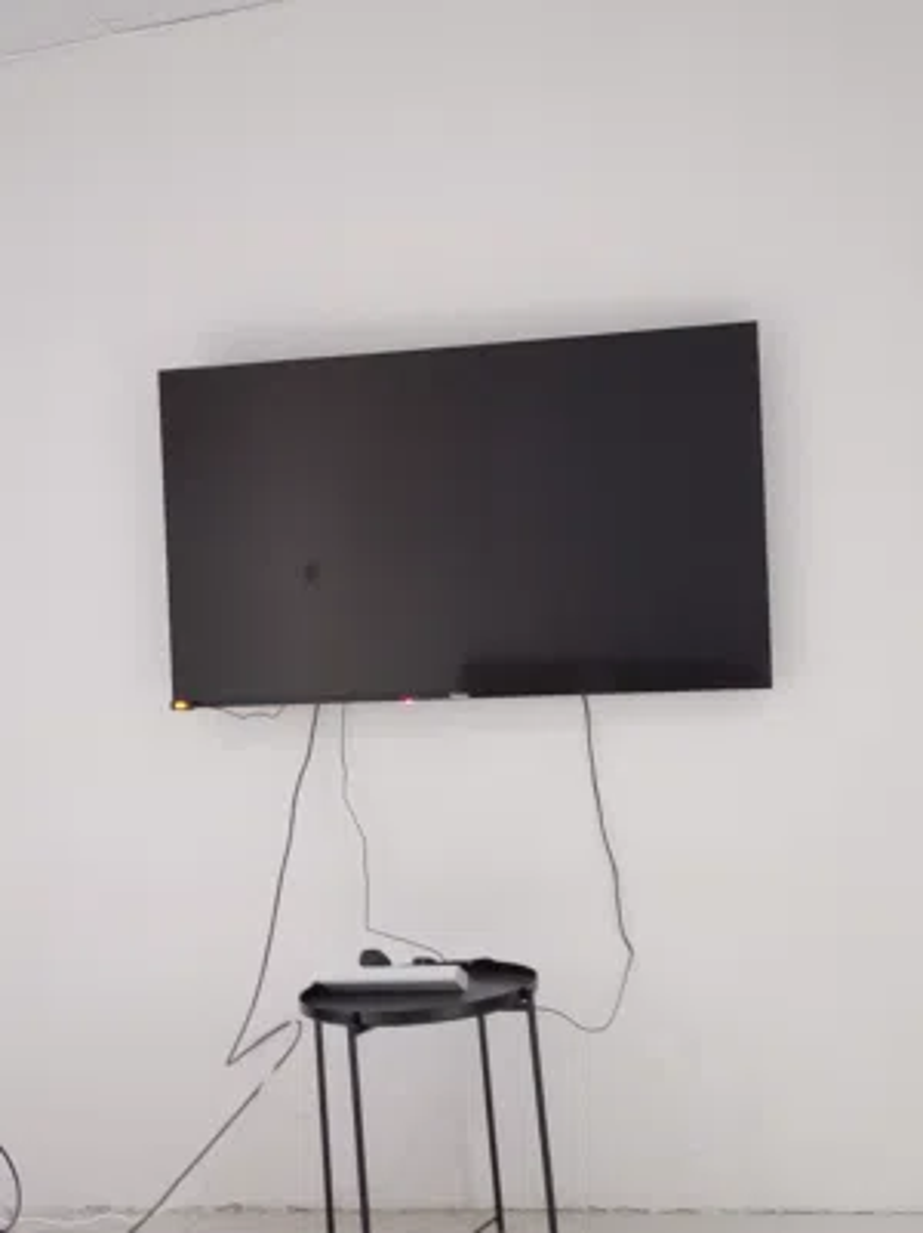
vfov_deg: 43.0
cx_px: 462
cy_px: 616
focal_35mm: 44
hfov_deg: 32.8
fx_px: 1567
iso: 1214
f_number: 1.8
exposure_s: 1/20
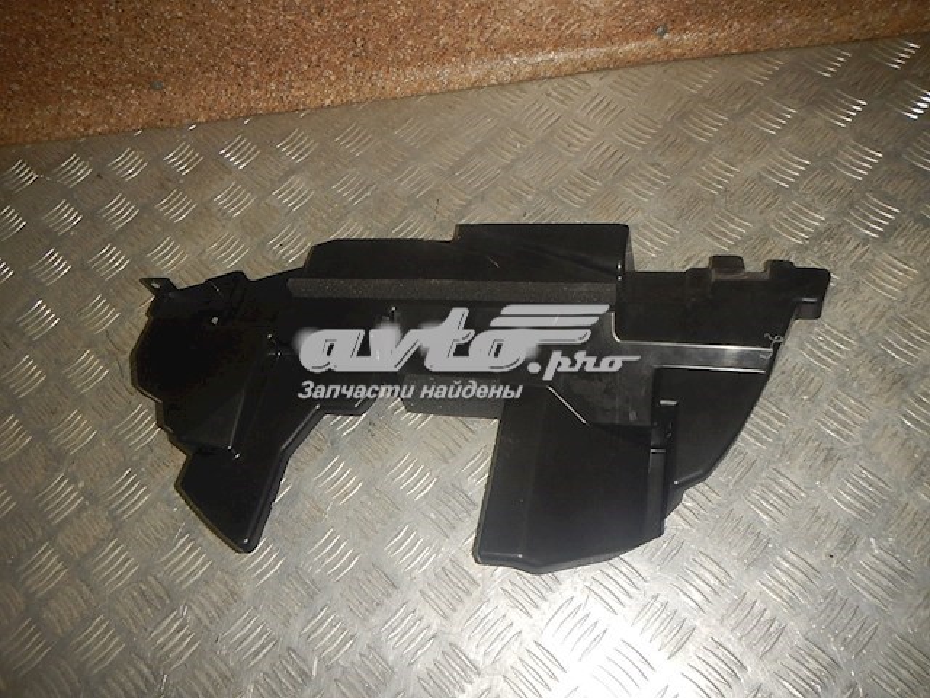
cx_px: 465
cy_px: 349
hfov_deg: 63.4
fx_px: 752
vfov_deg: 49.7
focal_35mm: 28
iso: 220
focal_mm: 5
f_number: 7.8
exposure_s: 1/30
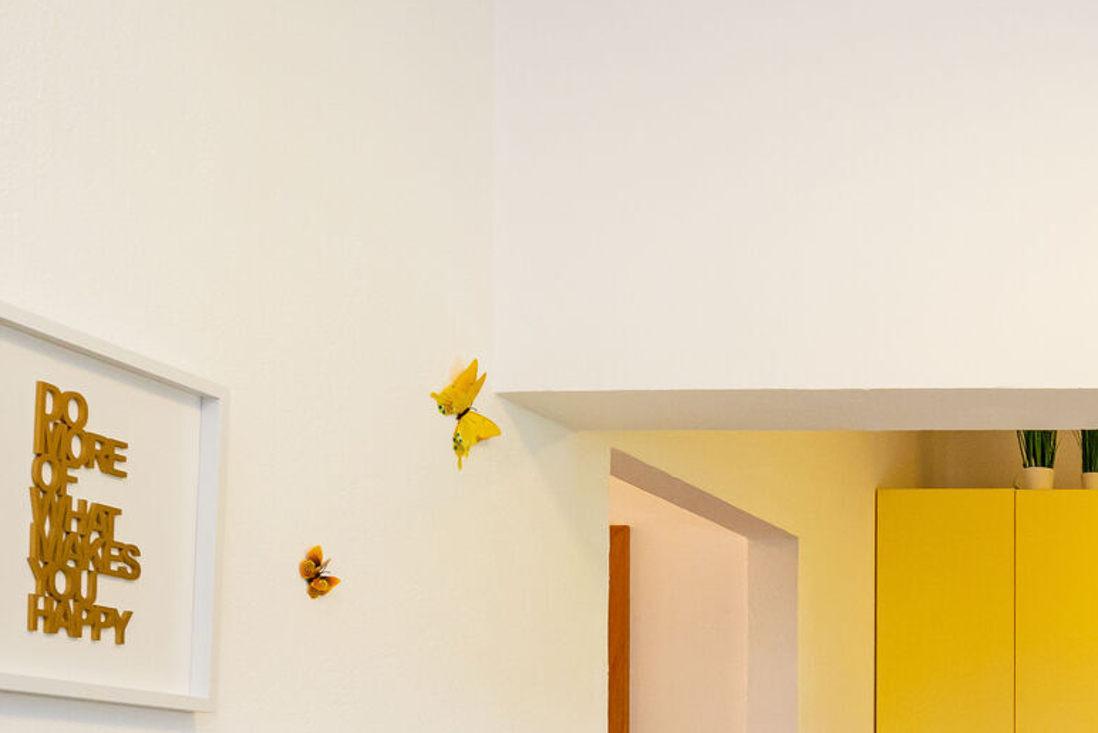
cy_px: 892
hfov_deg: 27.3
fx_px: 1869
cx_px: 1431
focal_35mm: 61
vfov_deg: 20.6
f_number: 7.1
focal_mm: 16.9
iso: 800
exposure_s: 1/80
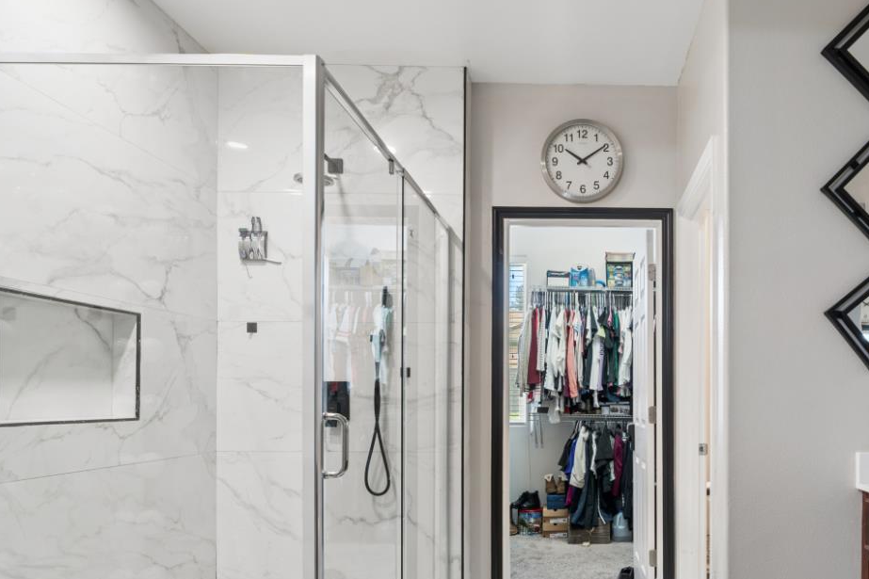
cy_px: 416
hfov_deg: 65.3
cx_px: 605
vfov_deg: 46.9
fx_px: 647
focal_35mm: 27
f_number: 7.1
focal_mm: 11
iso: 100
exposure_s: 1/2
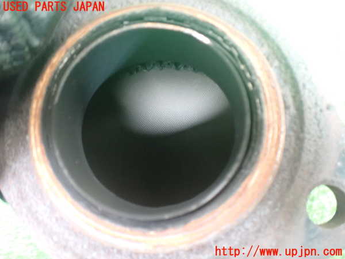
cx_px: 172
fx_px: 299
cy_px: 130
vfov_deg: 46.8
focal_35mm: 30
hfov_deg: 60.0
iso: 1250
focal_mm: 5.4
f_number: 2.3
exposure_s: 1/30
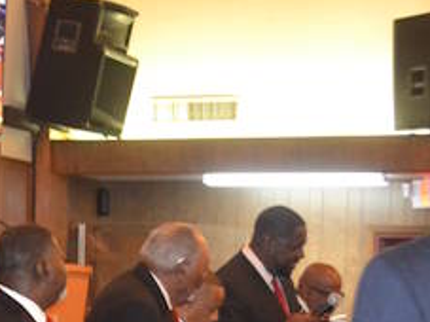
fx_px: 1639
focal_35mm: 132
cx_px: -176
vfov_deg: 11.1
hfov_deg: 14.2
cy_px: 348
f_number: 4.2
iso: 3200
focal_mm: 26
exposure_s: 1/60
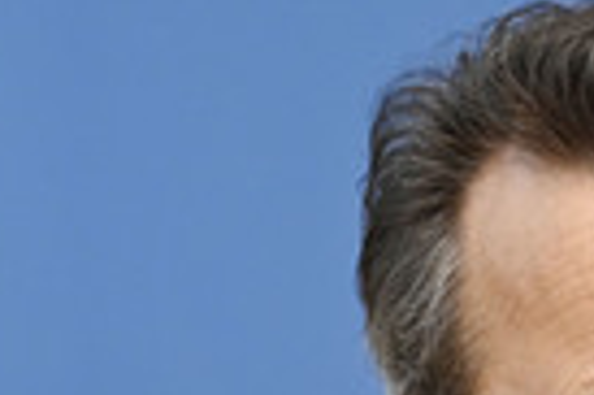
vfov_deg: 2.1
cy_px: 599
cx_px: 739
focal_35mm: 660
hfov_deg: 3.1
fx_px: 10877
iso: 3200
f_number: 5.6
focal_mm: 200
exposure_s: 1/500
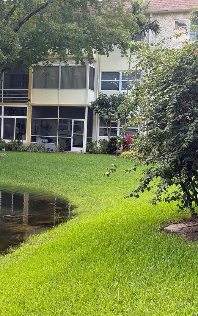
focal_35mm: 52
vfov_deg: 38.9
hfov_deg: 24.8
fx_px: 449
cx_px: 79
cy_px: 155
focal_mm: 6.76
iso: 64
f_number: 1.78
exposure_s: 1/352
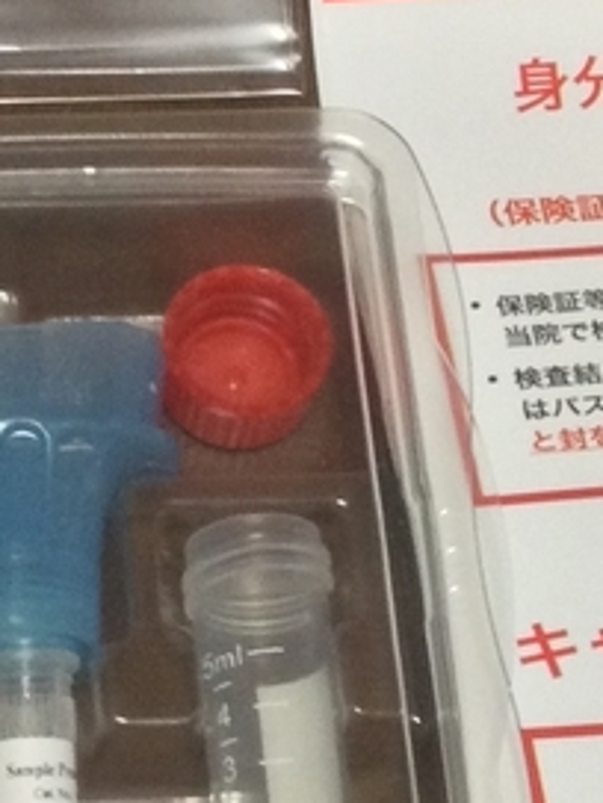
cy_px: 478
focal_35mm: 137
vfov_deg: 14.4
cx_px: -15
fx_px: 3182
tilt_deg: -66.5
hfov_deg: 10.7
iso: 125
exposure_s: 1/30
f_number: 2.4
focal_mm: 3.3
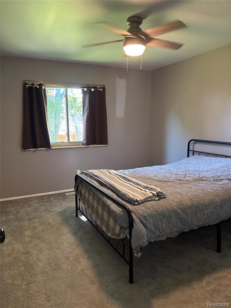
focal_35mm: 26
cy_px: 154
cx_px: 116
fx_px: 231
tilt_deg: -8.9
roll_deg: -0.7
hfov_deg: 53.1
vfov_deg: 67.3
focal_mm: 5.96
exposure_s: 1/60
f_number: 1.6
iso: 500
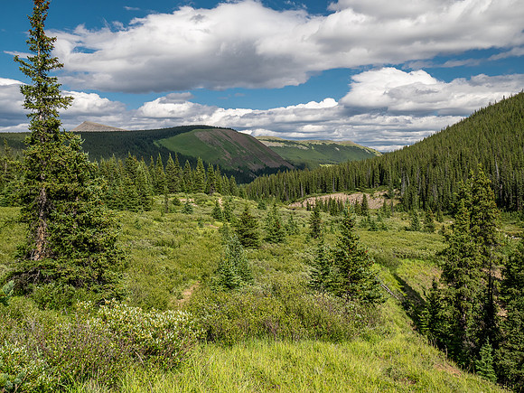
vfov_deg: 37.7
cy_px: 196
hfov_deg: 49.0
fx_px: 575
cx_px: 262
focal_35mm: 38
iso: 200
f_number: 8
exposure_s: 1/200
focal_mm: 19
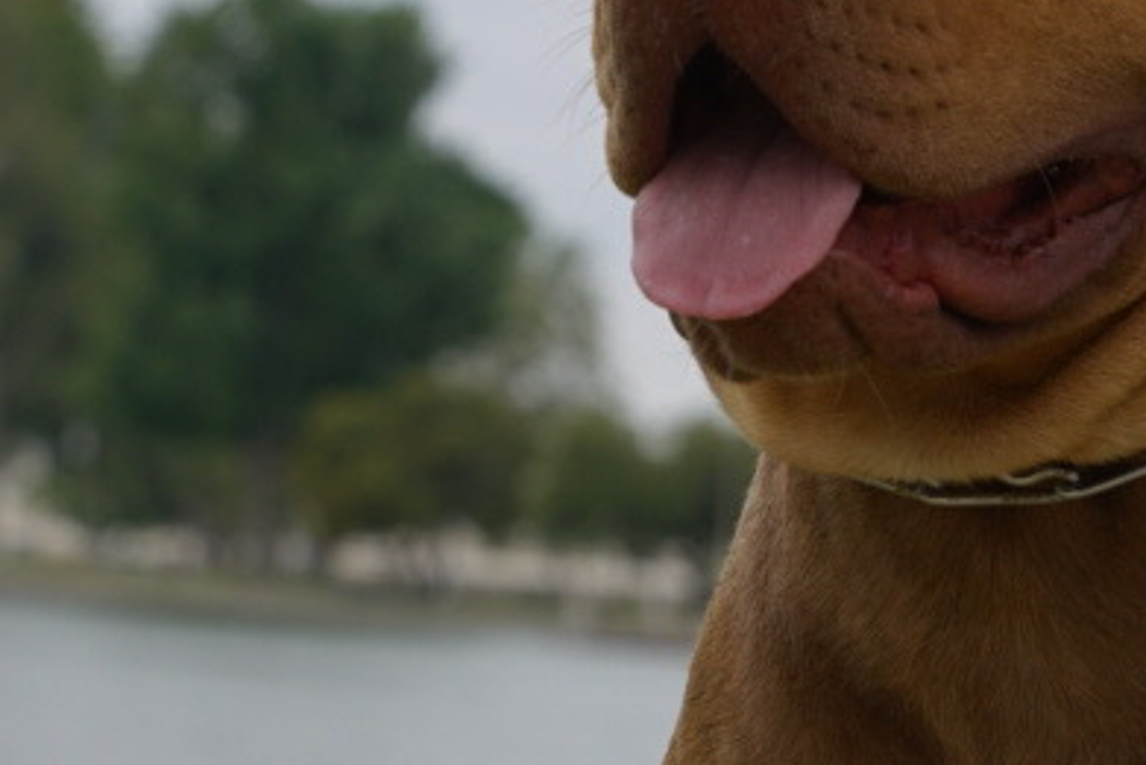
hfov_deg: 8.2
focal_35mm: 251
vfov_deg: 5.4
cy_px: 1002
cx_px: 1102
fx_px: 8002
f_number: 5.6
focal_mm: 60.8
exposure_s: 1/250
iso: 50
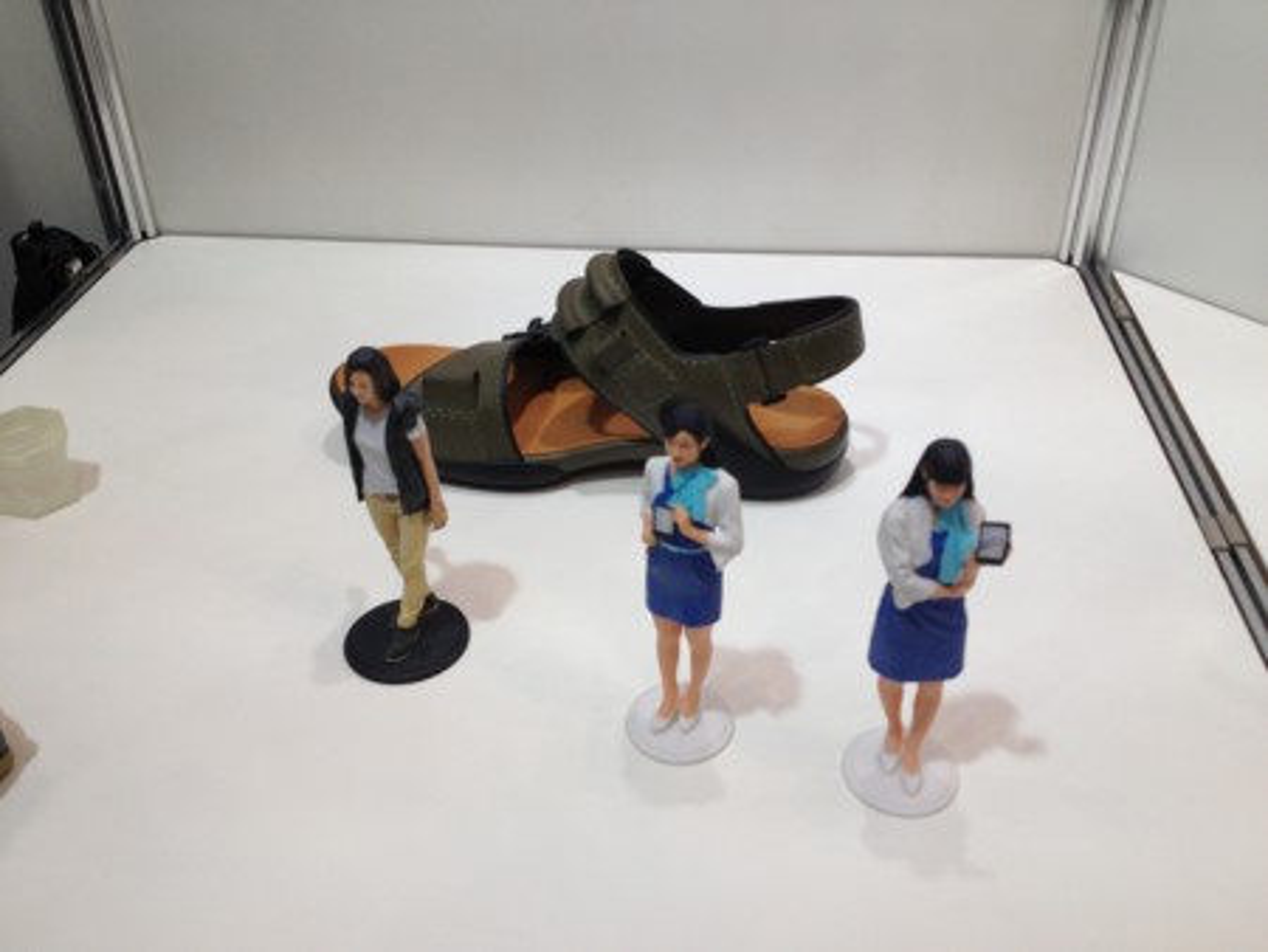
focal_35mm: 35
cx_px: 634
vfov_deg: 40.7
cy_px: 476
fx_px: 1283
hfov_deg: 52.6
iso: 50
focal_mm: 4.28
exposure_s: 1/120
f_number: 2.4
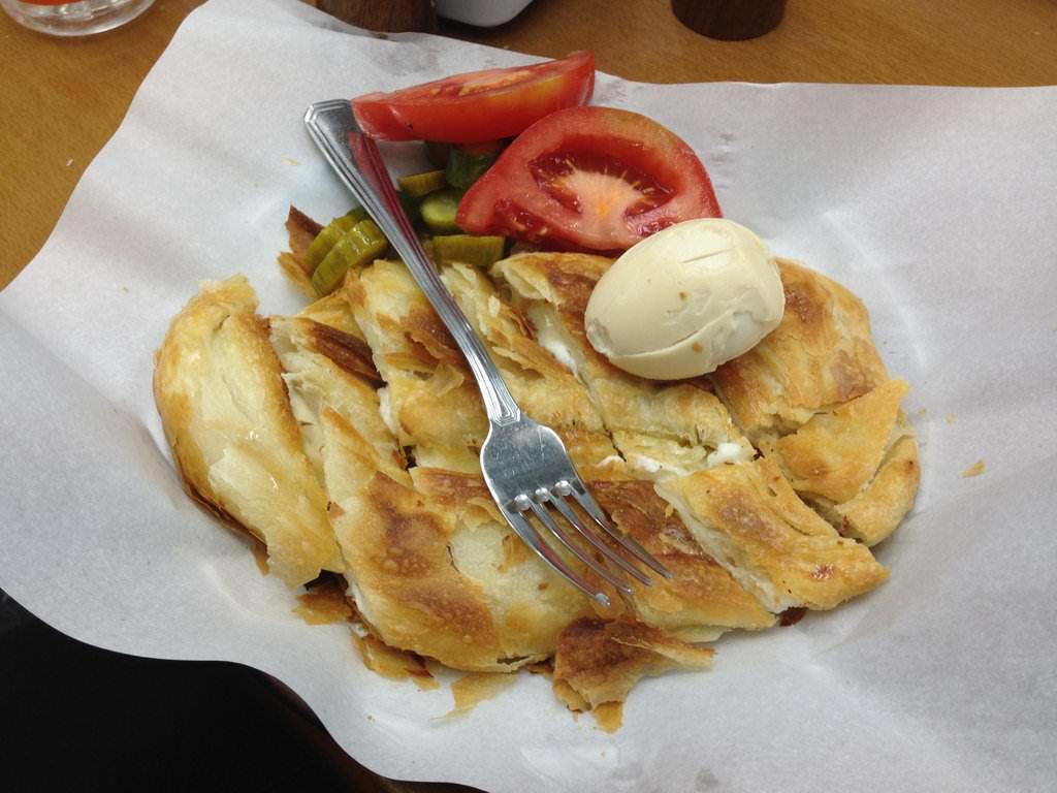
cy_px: 396
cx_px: 528
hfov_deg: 55.4
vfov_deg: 42.9
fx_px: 1008
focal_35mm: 33
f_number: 2.4
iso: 50
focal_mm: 4.13
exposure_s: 1/40
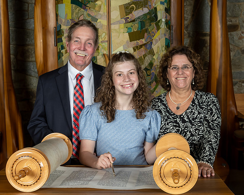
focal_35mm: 57
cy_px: 98
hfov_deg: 32.9
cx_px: 122
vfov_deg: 26.6
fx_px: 413
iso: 640
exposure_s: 1/200
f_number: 7.1
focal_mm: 32
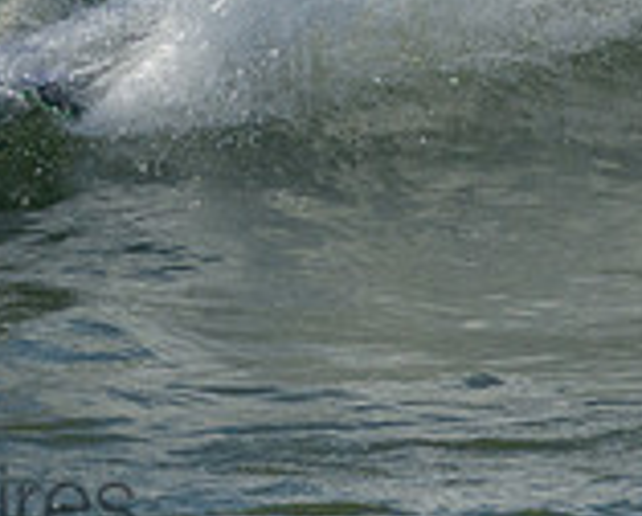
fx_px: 68050
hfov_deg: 0.5
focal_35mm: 3577
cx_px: 159
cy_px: -230
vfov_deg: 0.4
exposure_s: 1/2000
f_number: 11
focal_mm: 800
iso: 900
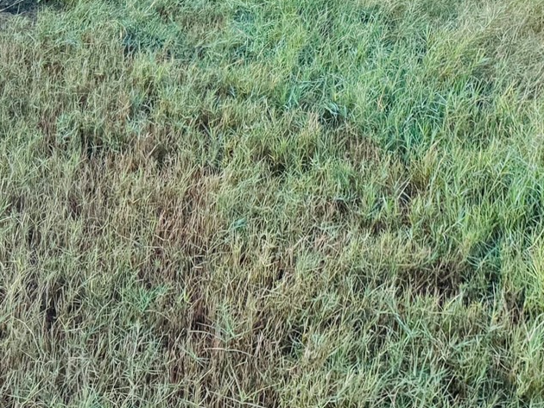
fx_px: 1226
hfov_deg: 24.8
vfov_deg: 16.7
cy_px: -250
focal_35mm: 78
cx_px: 399
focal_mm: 6.76
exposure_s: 1/2604
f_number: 1.78
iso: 80
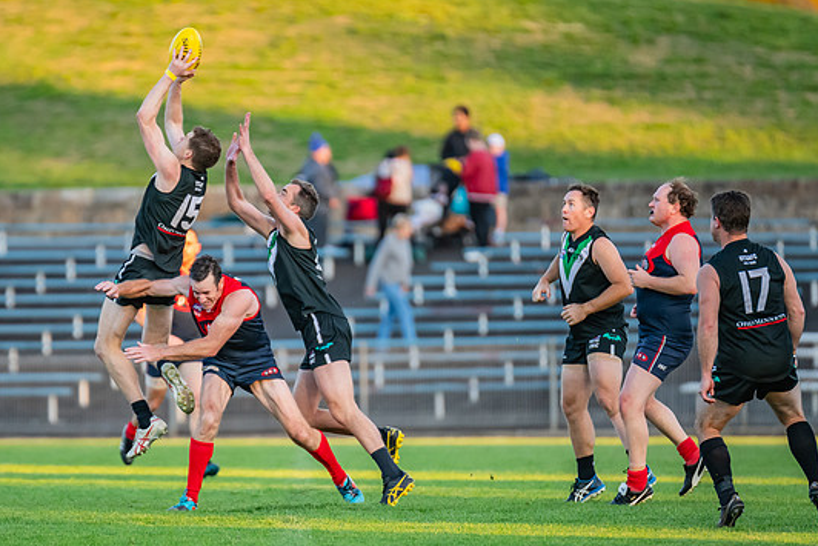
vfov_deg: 3.0
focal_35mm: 462
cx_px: 316
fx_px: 10500
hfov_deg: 4.5
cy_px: 312
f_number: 2.8
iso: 1400
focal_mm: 300
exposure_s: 1/1600
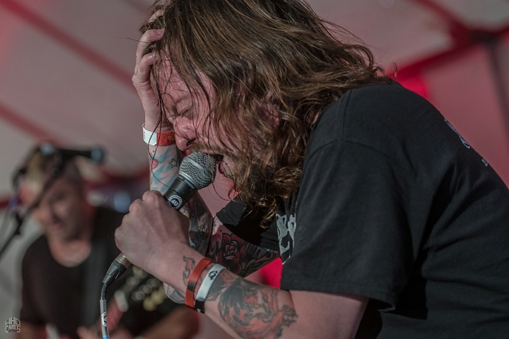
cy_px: 170
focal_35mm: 129
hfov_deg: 15.9
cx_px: 254
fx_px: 1824
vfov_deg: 10.6
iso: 640
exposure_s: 1/100
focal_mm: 86
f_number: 2.8
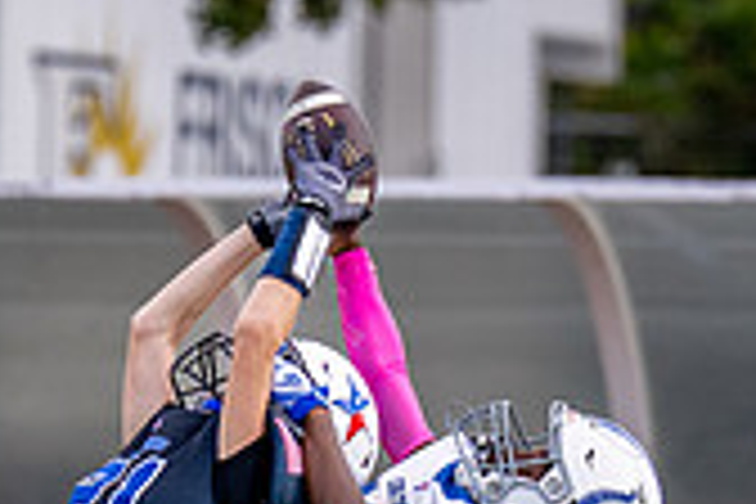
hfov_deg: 1.5
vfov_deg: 1.0
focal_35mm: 1365
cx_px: 402
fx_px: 28663
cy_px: 596
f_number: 2.8
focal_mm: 200
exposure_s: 1/2500
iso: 320
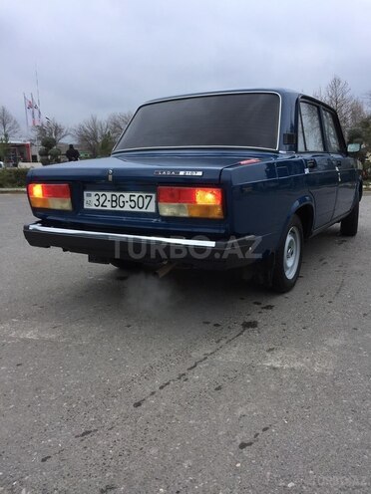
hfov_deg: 48.2
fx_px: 414
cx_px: 186
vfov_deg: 61.7
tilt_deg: -9.8
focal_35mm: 29
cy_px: 247
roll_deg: +1.3
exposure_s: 1/100
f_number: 2.2
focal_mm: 4.15
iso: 40
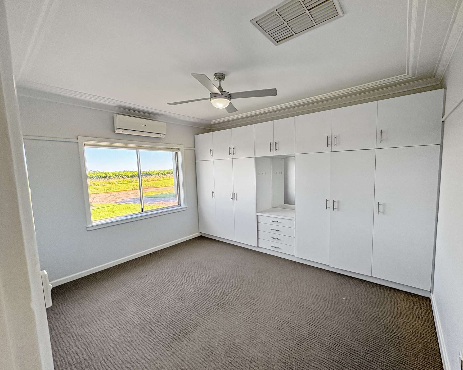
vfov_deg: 84.0
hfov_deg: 96.7
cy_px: 189
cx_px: 247
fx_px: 206
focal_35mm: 15
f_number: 2.2
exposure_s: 1/120
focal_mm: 2.22
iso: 64
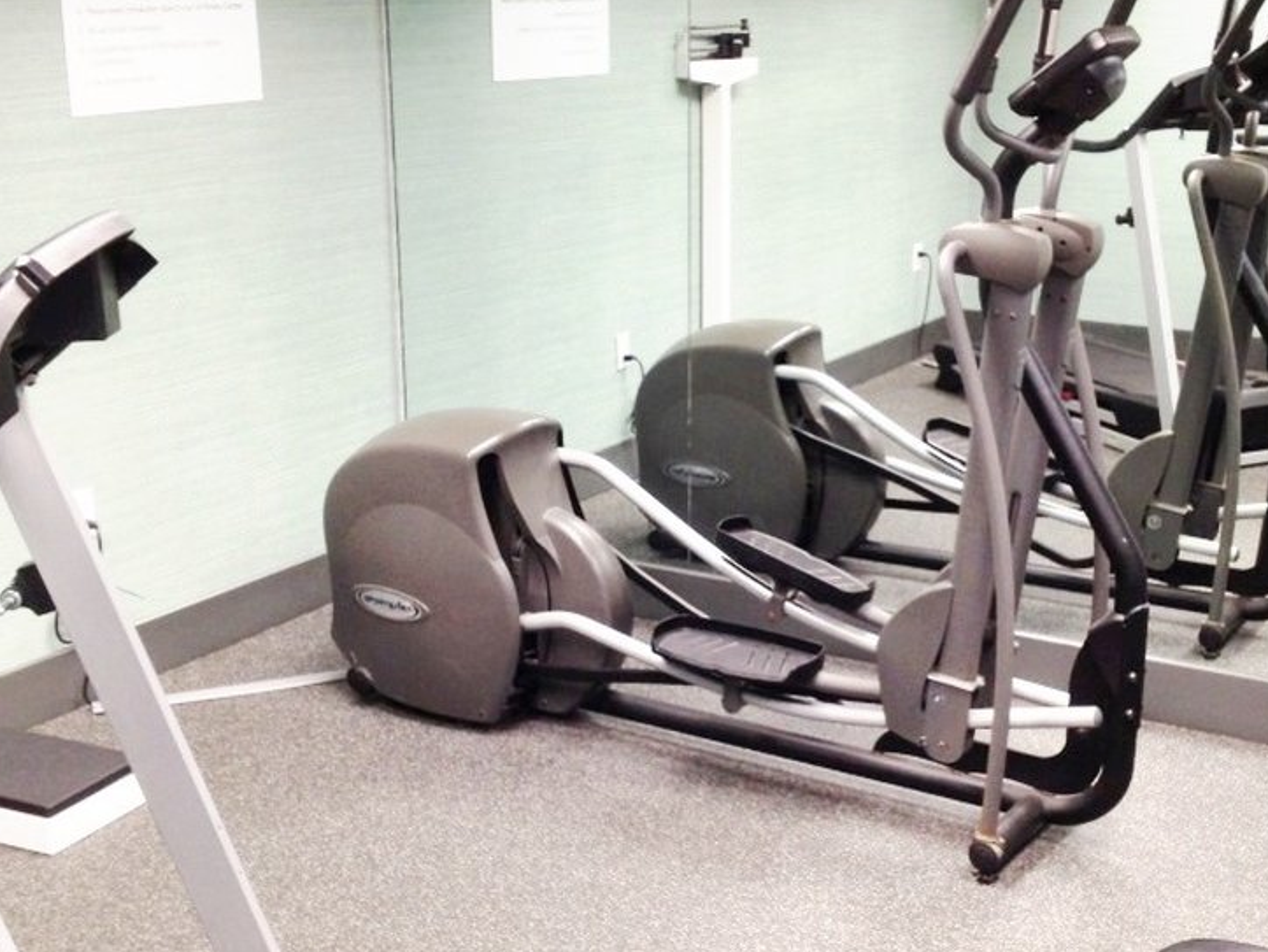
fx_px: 2052
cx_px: 678
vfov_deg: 26.1
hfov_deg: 34.3
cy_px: 551
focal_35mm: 56
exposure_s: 1/20
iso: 80
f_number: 2.4
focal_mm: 4.28
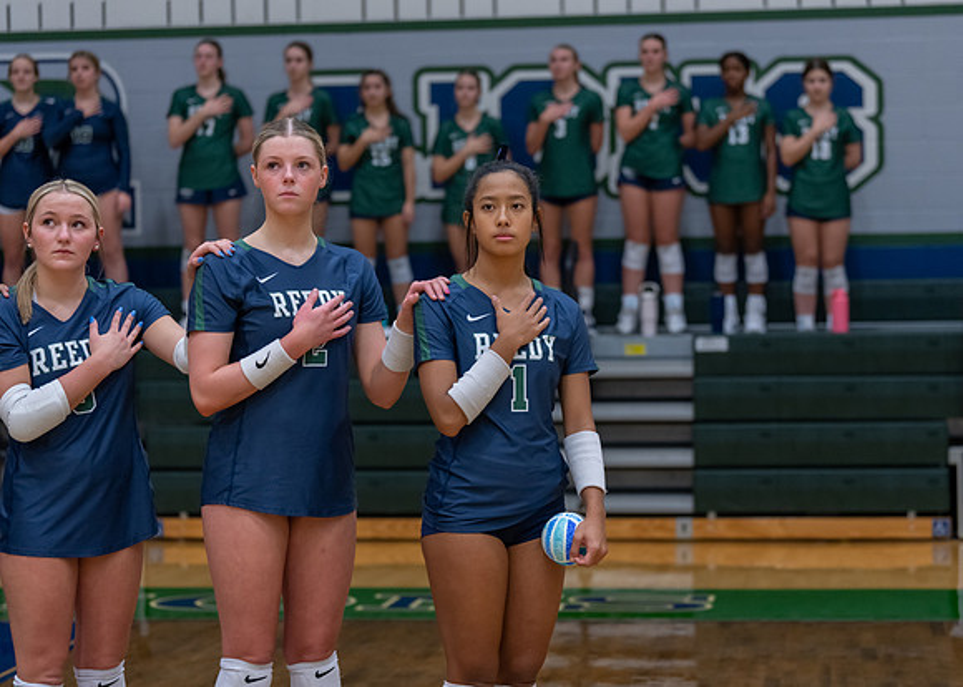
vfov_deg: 16.2
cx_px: 518
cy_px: 342
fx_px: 2419
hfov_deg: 22.5
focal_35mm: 88
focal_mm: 79
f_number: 2.8
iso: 1600
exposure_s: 1/320
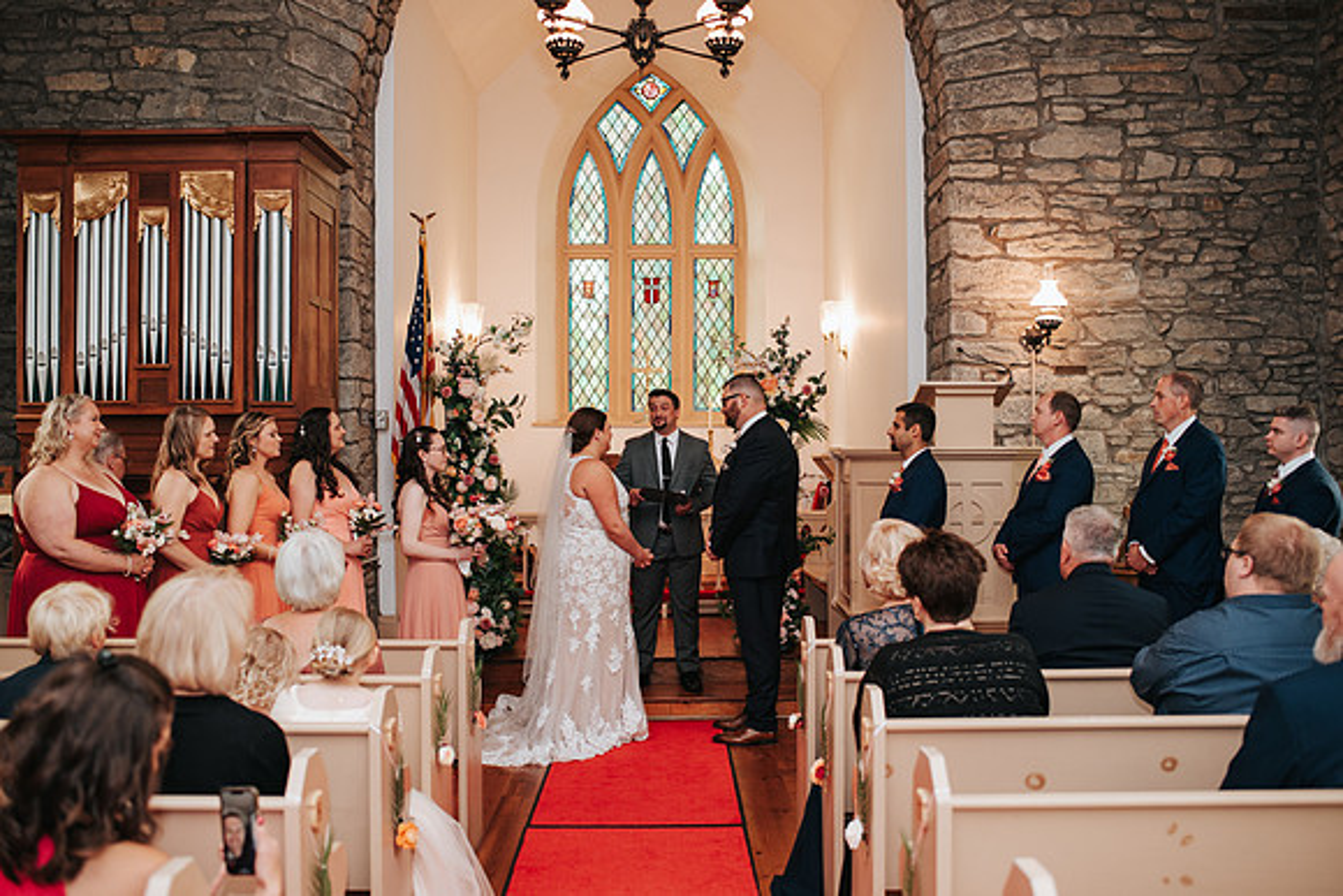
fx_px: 1333
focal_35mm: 36
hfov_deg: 53.5
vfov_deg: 37.1
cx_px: 660
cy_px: 448
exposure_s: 1/200
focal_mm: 35
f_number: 2.8
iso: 1000
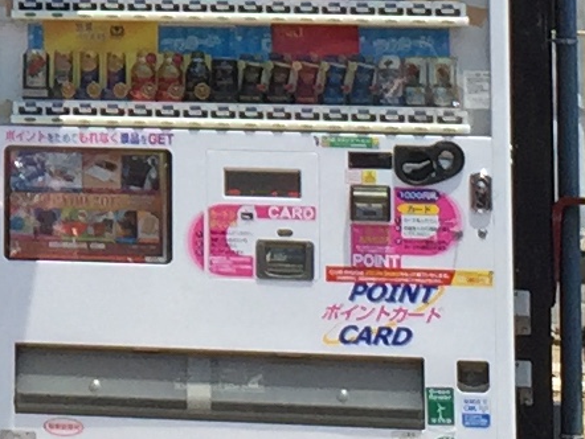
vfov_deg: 6.7
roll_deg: -2.2
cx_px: -363
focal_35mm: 214
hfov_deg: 9.0
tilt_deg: +5.6
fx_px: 3619
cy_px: -413
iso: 32
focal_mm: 4.15
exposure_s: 1/1799
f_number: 2.2
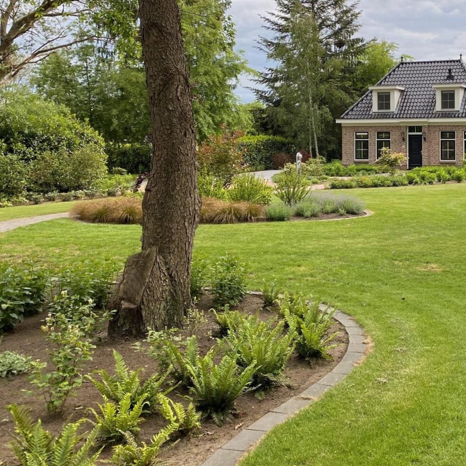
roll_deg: -0.4
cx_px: 410
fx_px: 685
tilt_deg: -0.3
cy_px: 143
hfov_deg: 35.6
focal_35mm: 45
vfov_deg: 37.0
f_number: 1.8
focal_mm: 4.25
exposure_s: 1/666
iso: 32
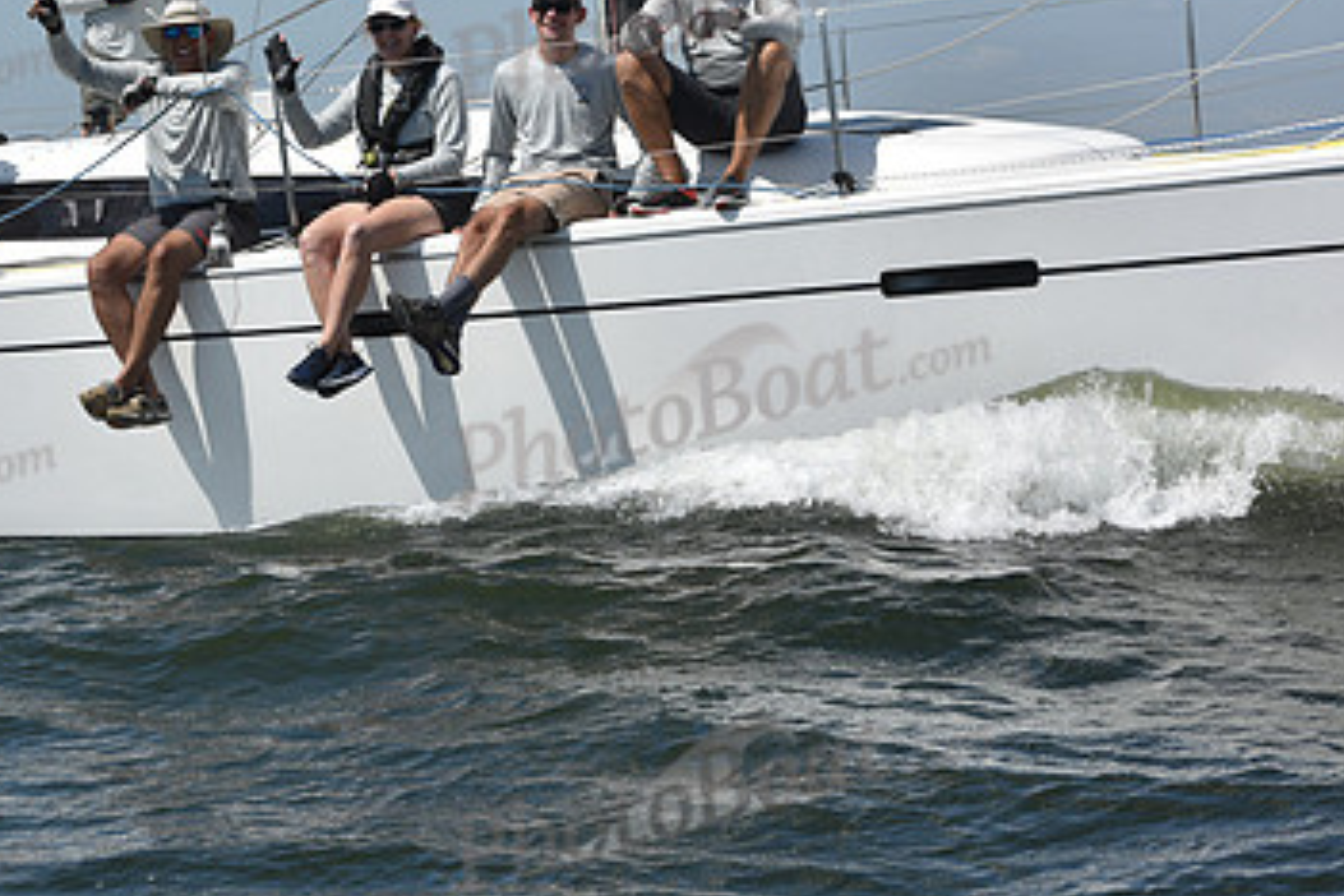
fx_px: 4629
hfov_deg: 16.4
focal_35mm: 124
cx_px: 257
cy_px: 258
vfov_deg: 11.0
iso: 250
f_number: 8
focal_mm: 75
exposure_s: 1/1250
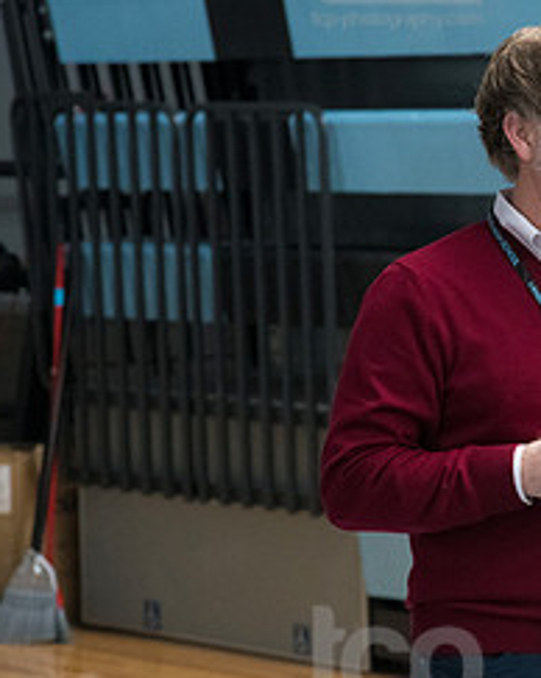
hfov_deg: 7.1
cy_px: 314
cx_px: 795
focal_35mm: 213
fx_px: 4268
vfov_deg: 9.1
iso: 4000
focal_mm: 95
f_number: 5.6
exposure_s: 1/250
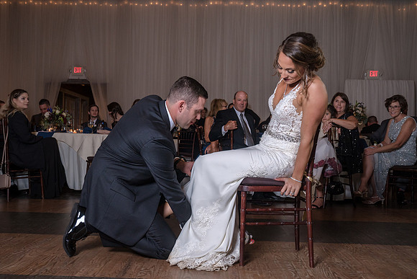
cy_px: 144
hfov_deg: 52.0
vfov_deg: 36.1
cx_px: 197
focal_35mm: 37
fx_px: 427
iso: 2000
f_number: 5.6
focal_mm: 33
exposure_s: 1/100
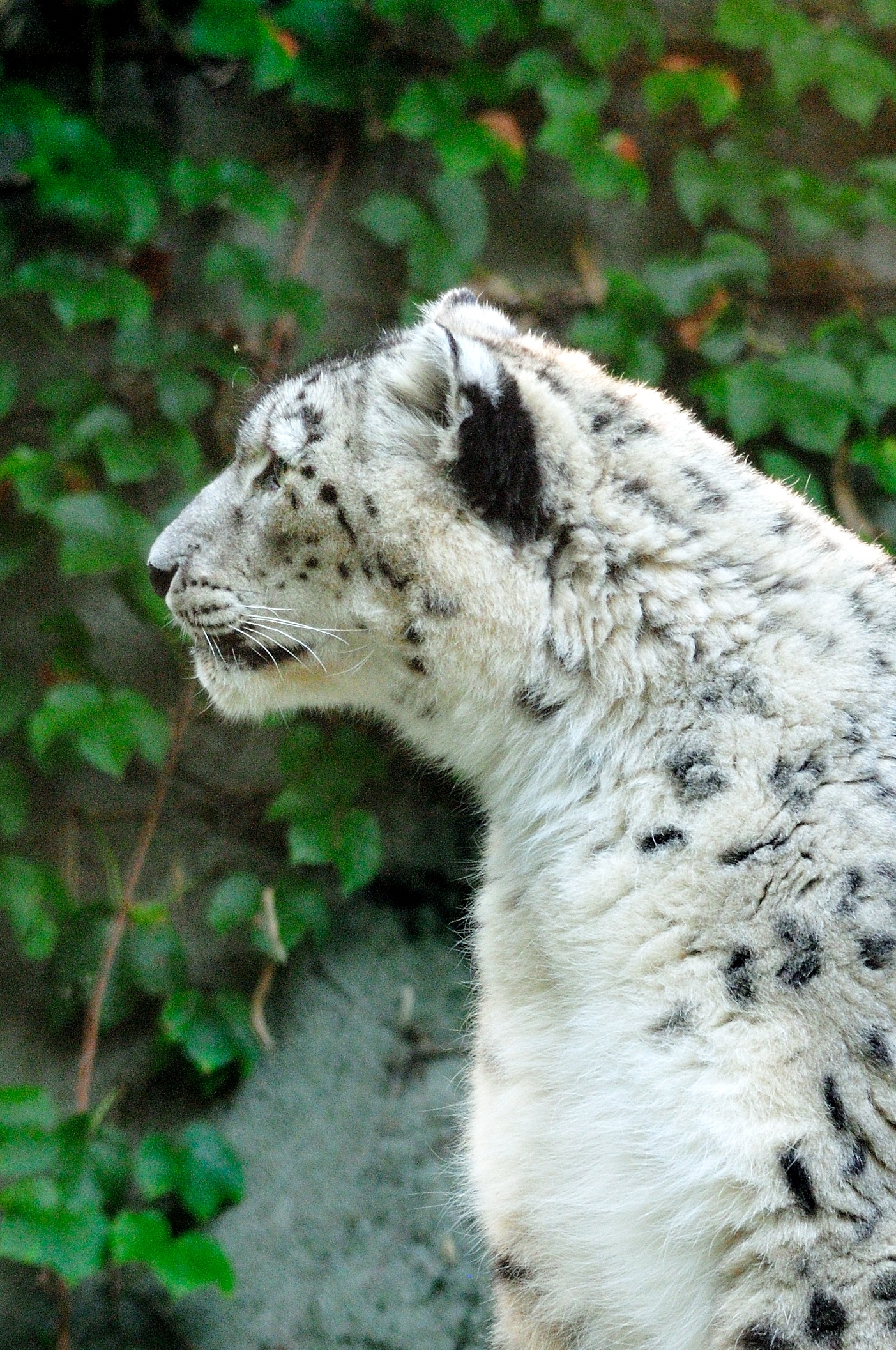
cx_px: 711
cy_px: 1048
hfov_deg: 1.7
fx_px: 30771
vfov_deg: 2.5
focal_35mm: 822
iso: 1600
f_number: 8
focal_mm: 270
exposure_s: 1/100
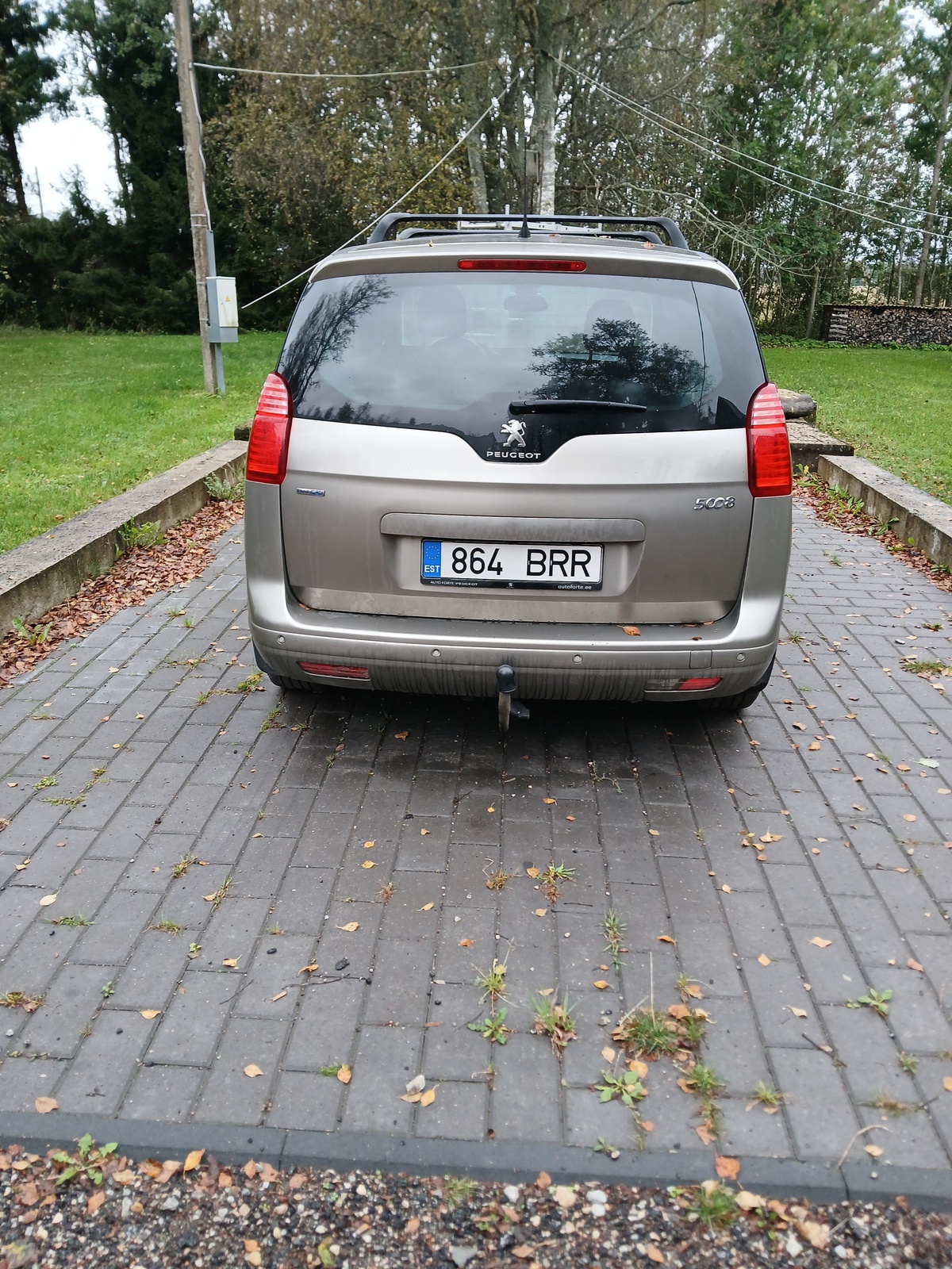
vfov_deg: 67.3
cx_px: 476
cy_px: 634
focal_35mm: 26
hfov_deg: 53.1
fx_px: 953
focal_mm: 3.98
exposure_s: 1/50
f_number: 1.8
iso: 64
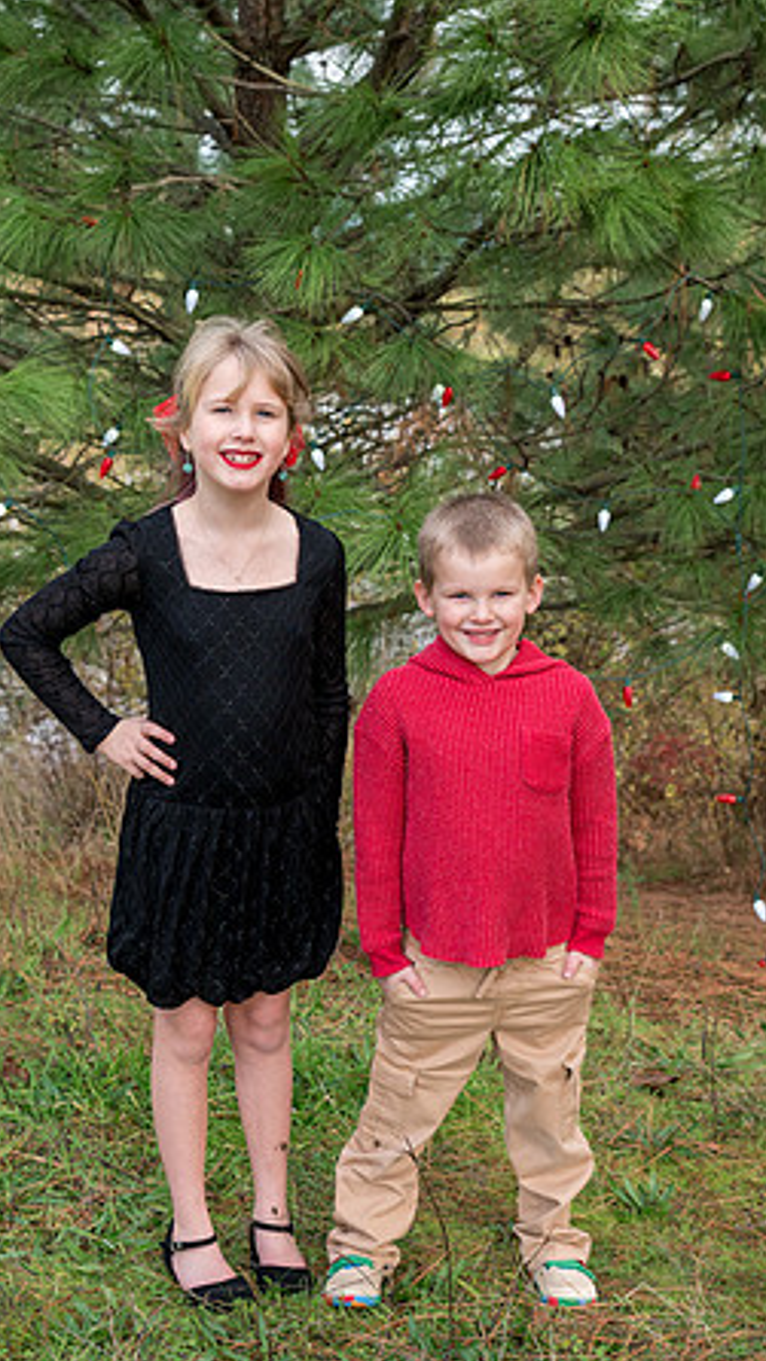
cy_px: 684
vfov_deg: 37.8
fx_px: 1985
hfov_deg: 21.8
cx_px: 354
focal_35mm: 55
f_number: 5
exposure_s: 1/320
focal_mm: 35
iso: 400
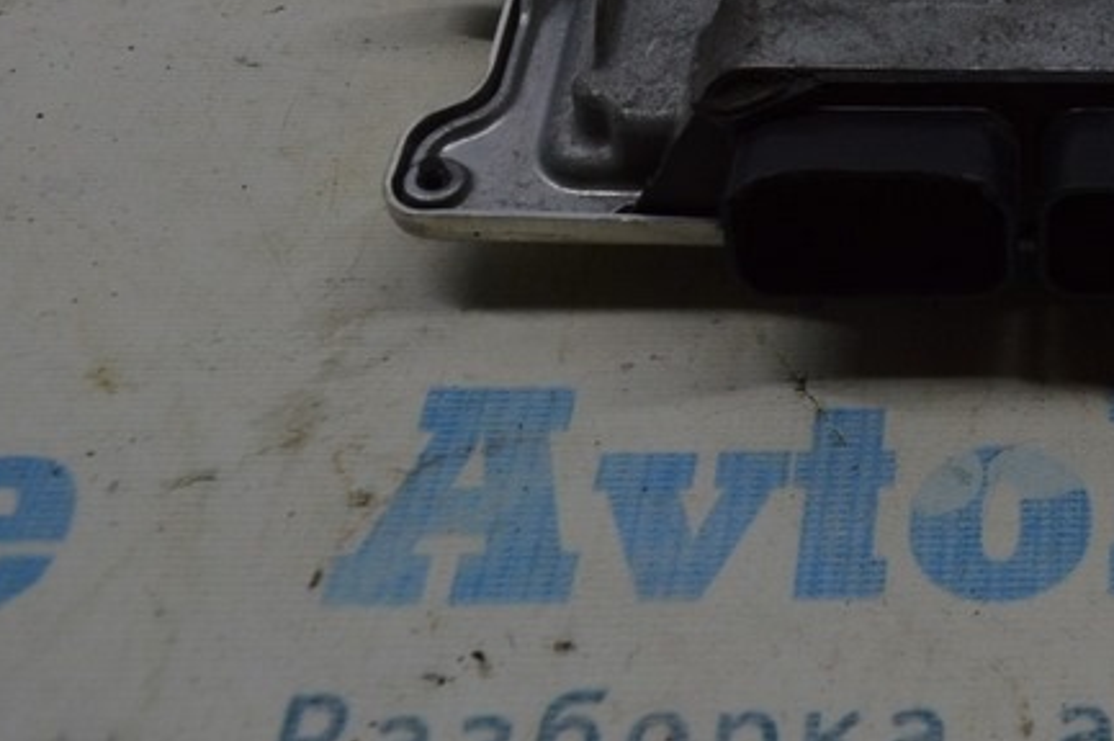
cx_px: 1168
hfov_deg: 26.6
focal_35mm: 71
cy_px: 32
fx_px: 2195
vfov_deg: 18.7
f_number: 5.6
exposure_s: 1/125
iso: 400
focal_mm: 20
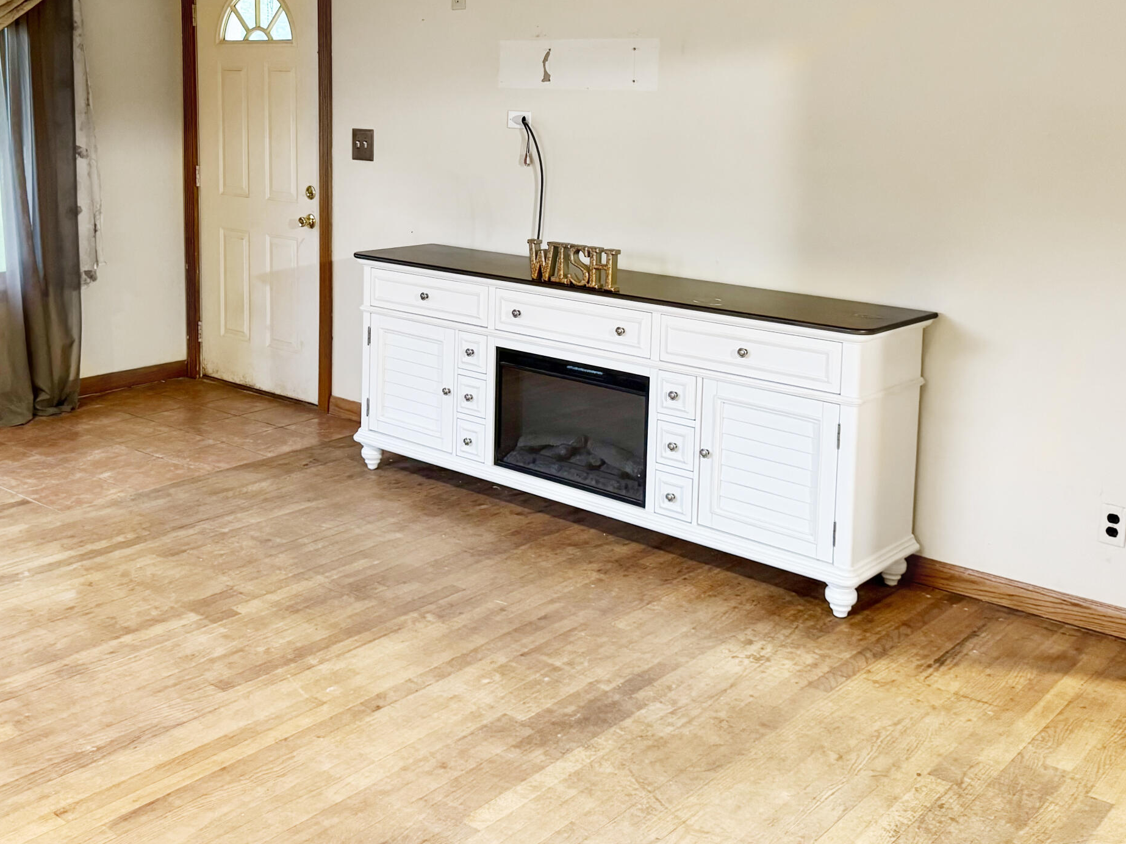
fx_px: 1269
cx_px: 503
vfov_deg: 36.0
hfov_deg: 47.8
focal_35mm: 39
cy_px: 211
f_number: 1.78
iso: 500
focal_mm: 6.76
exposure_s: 1/60
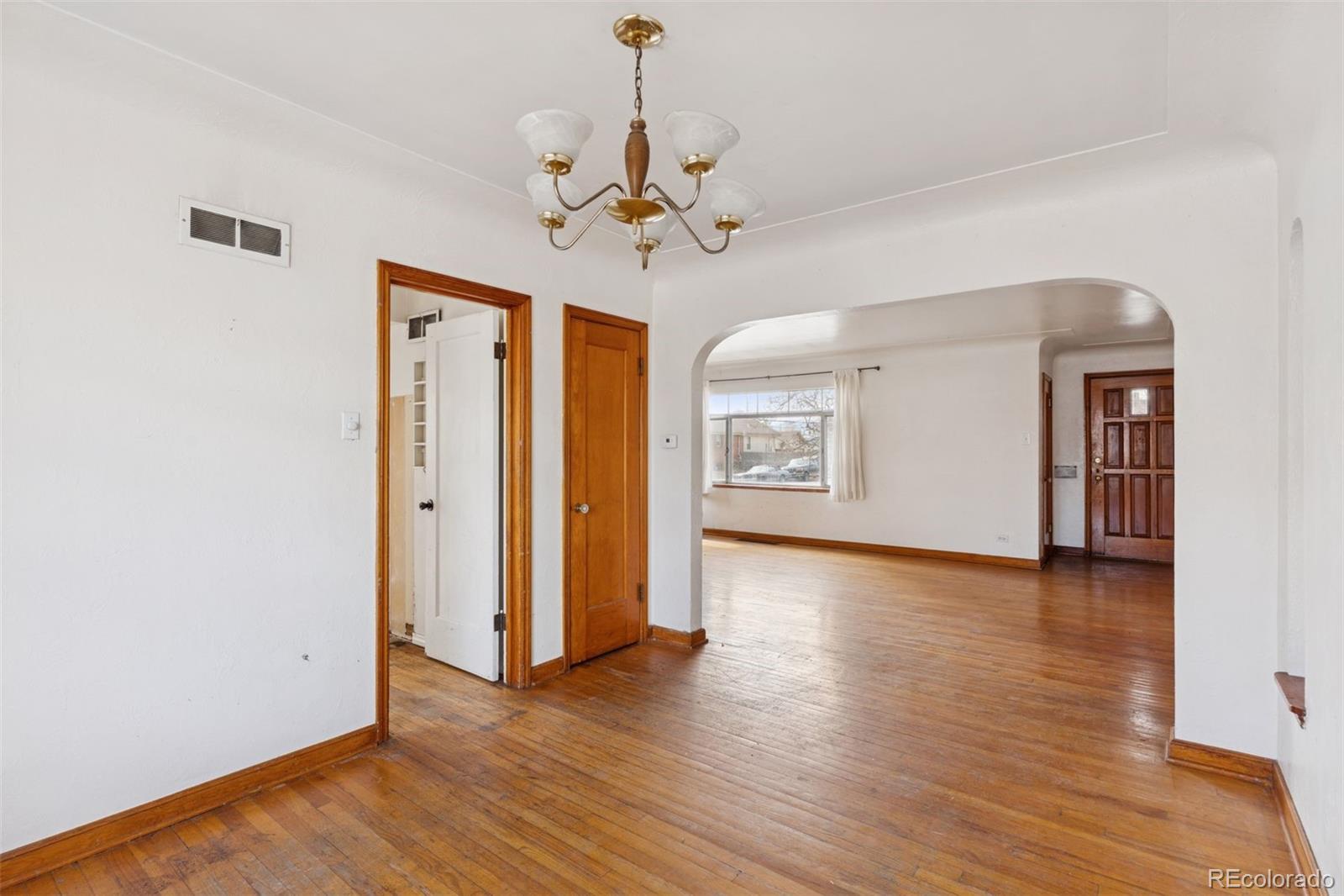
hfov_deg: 93.3
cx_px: 672
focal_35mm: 17
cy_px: 448
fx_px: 634
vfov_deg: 70.4
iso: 400
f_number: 9
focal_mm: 17
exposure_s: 1/30
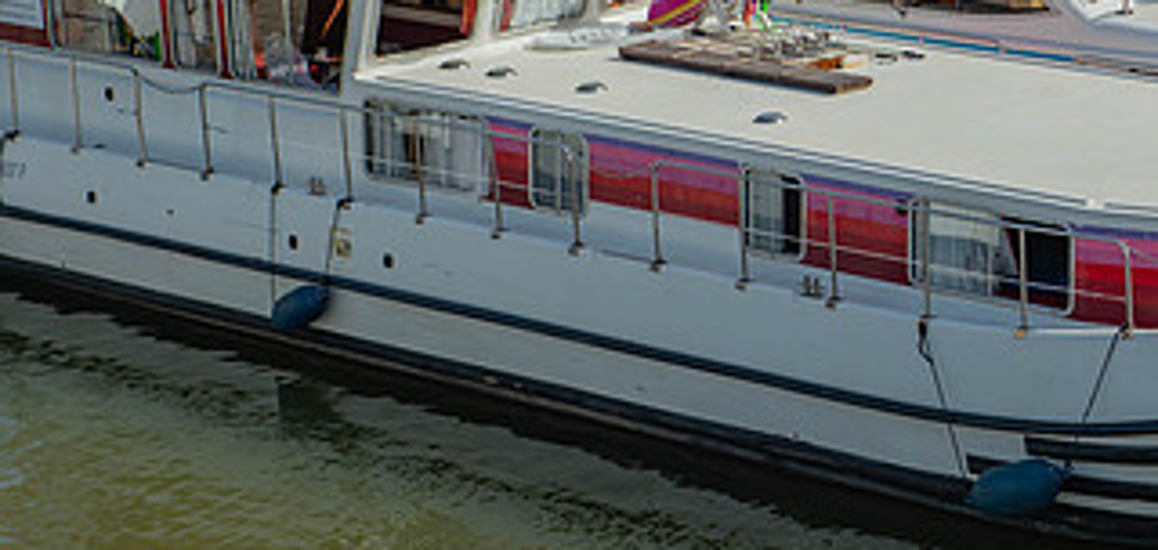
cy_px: 2
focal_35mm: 151
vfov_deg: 7.0
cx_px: 902
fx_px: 4474
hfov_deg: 14.7
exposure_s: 1/250
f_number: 8
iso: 100
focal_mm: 70
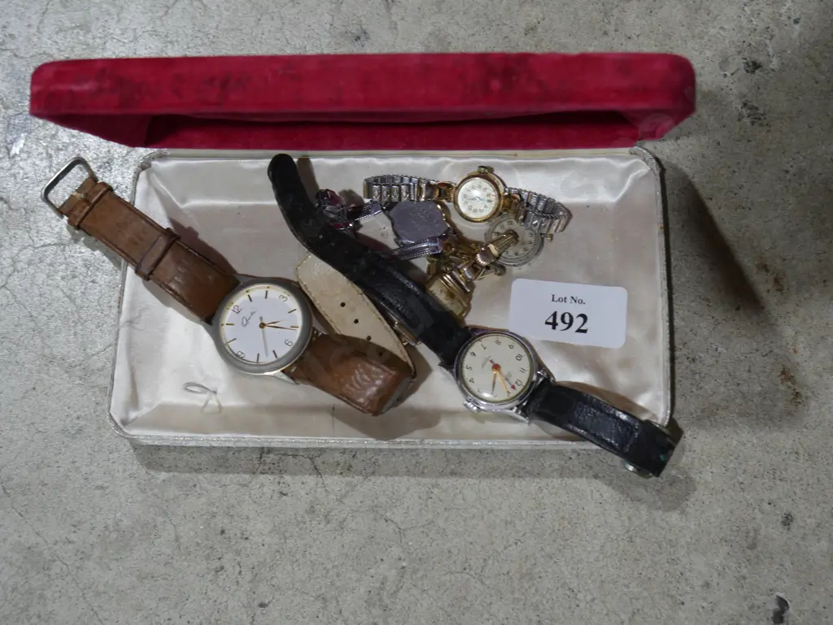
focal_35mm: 52
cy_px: 312
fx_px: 1252
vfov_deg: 28.1
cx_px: 416
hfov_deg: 36.8
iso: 320
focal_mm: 26
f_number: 5.6
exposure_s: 1/60
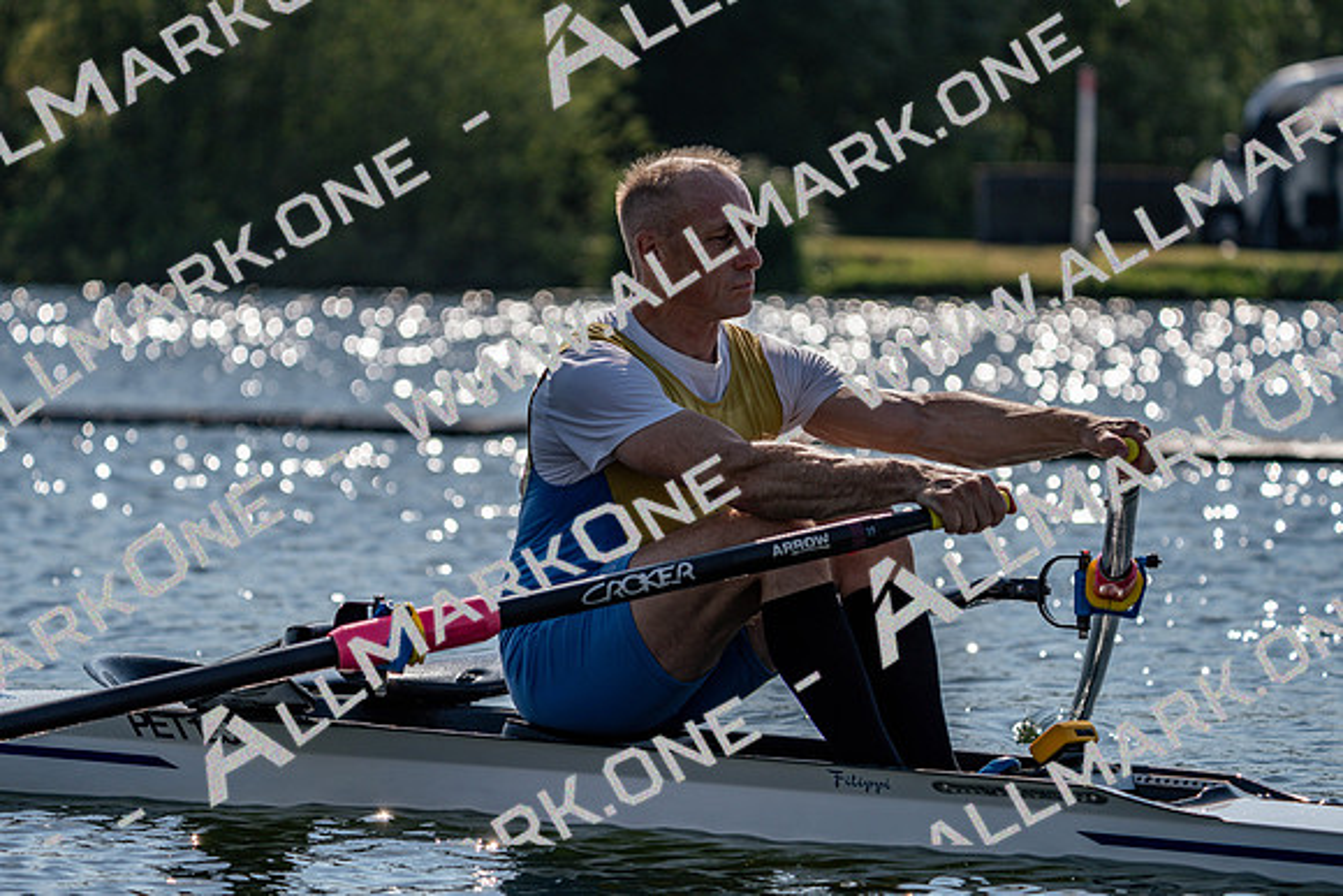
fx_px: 7463
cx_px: 672
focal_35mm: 200
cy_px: 448
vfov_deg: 6.9
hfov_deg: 10.3
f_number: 5.6
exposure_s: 1/1600
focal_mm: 200
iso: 100
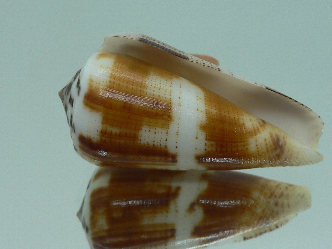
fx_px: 470
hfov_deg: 38.9
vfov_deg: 29.7
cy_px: 128
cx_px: 178
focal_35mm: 49
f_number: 2.8
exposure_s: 1/60
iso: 80
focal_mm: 4.6
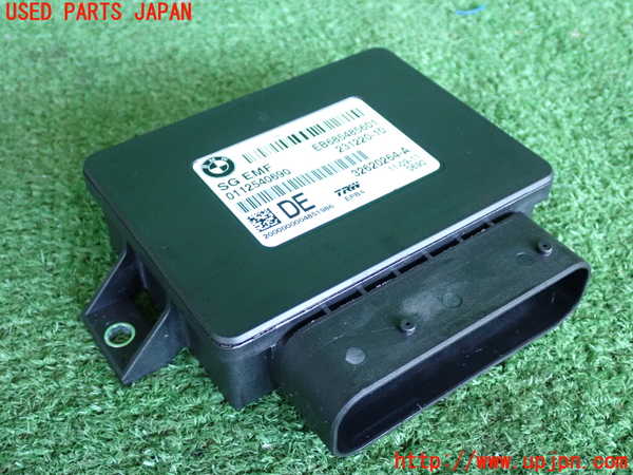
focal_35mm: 44
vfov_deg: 32.9
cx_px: 316
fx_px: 805
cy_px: 238
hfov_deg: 42.9
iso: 800
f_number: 2.9
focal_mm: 7.84
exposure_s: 1/125
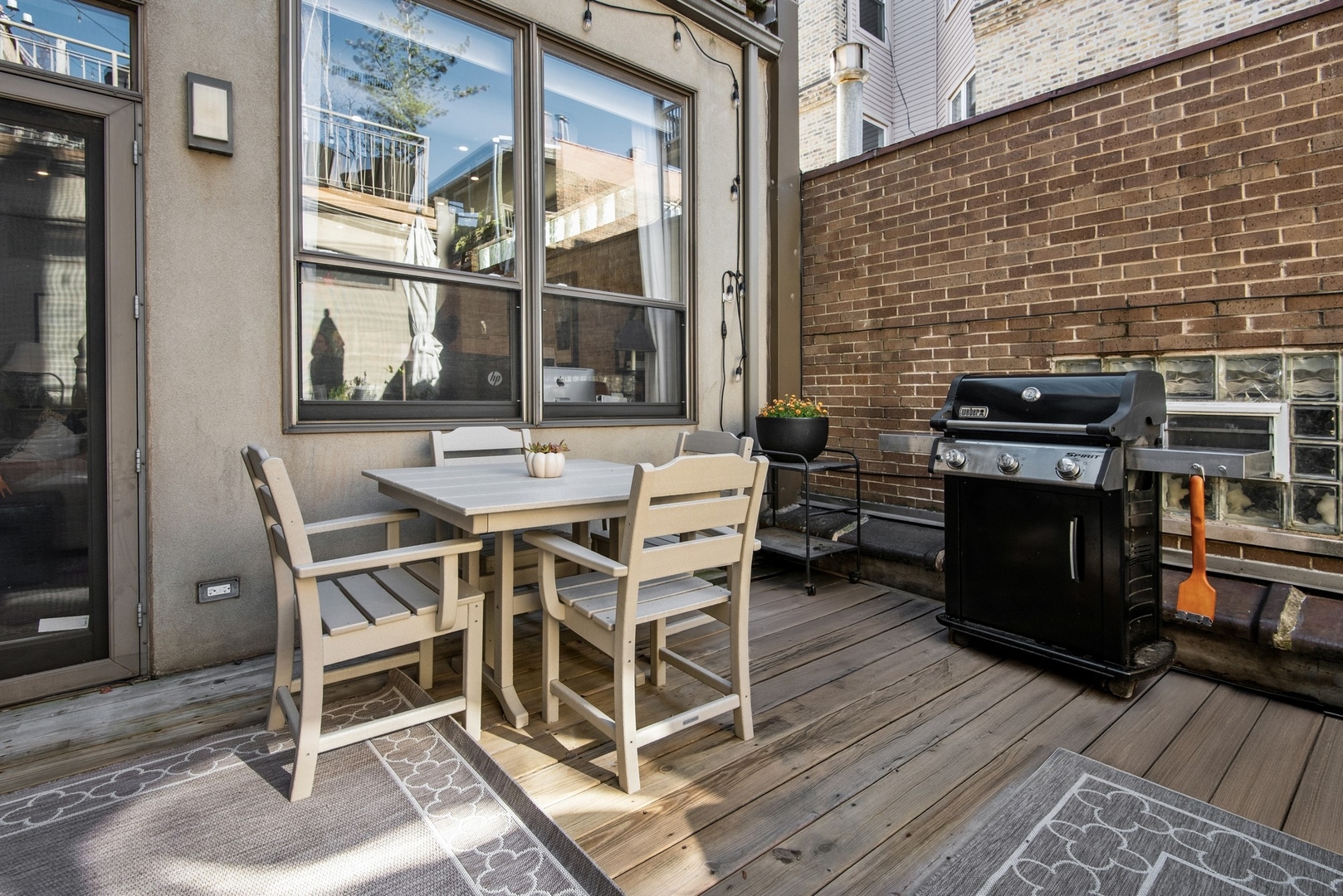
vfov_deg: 73.8
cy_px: 448
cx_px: 672
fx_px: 597
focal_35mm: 16
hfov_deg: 96.7
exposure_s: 1/100
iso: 400
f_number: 8
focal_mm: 16
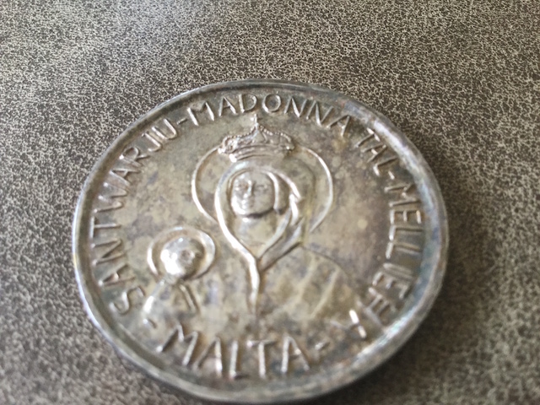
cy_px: 202
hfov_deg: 58.4
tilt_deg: -56.7
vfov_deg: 45.4
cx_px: 270
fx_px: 484
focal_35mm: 31
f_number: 2.4
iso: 40
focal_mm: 3.3
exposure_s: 1/33
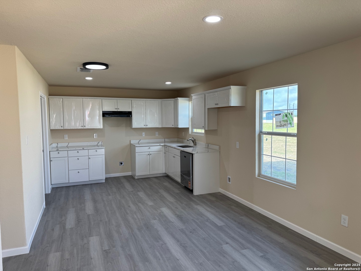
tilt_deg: -5.1
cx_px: 180
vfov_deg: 56.8
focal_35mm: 24
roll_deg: +0.9
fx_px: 250
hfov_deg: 71.6
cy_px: 136
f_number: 1.78
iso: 80
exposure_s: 1/167
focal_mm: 6.76
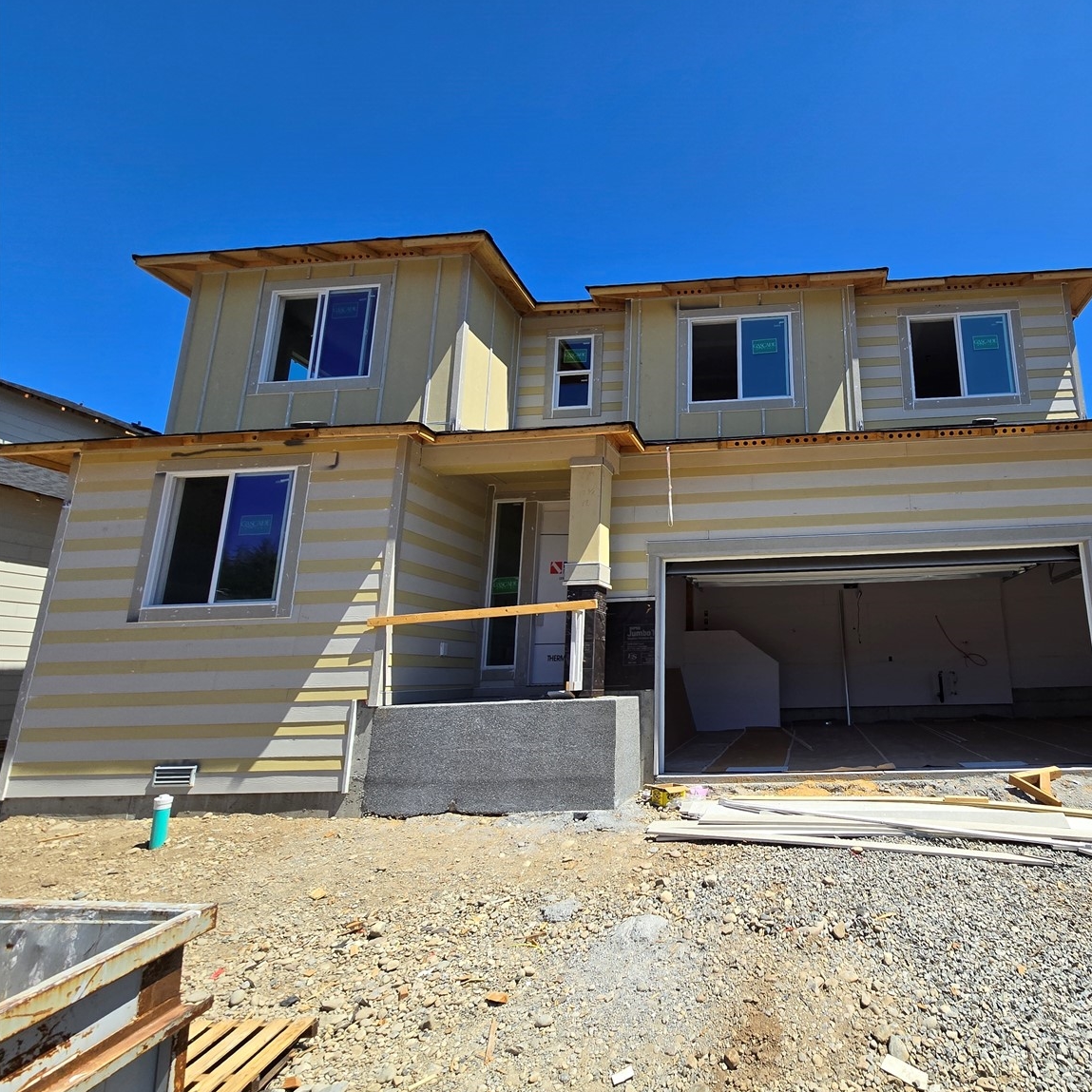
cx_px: 757
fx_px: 571
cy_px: 545
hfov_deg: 83.4
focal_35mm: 16
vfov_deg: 87.4
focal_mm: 2.2
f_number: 2.2
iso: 50
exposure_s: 1/2000
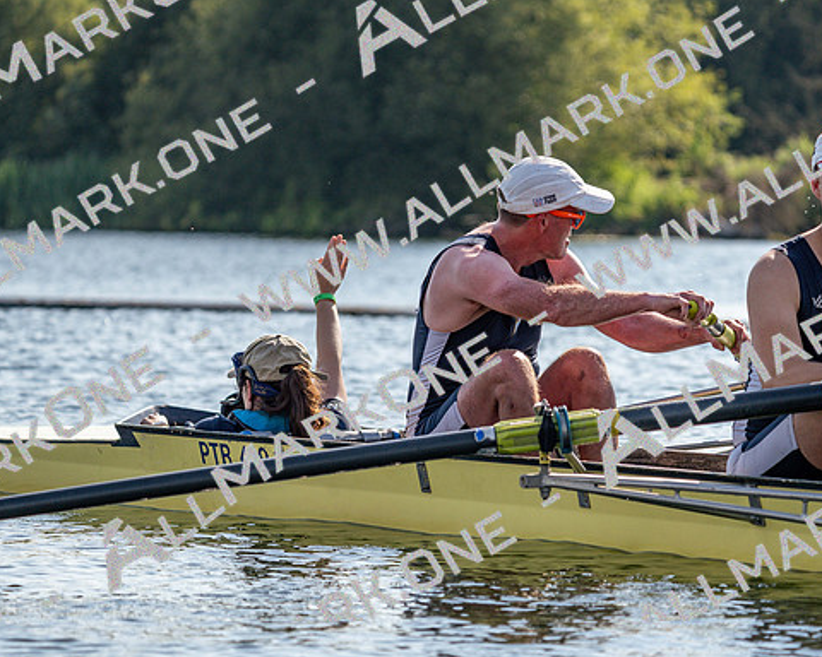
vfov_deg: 6.8
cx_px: 450
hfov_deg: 8.5
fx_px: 5522
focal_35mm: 227
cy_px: 328
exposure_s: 1/1600
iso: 250
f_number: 5.6
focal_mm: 200
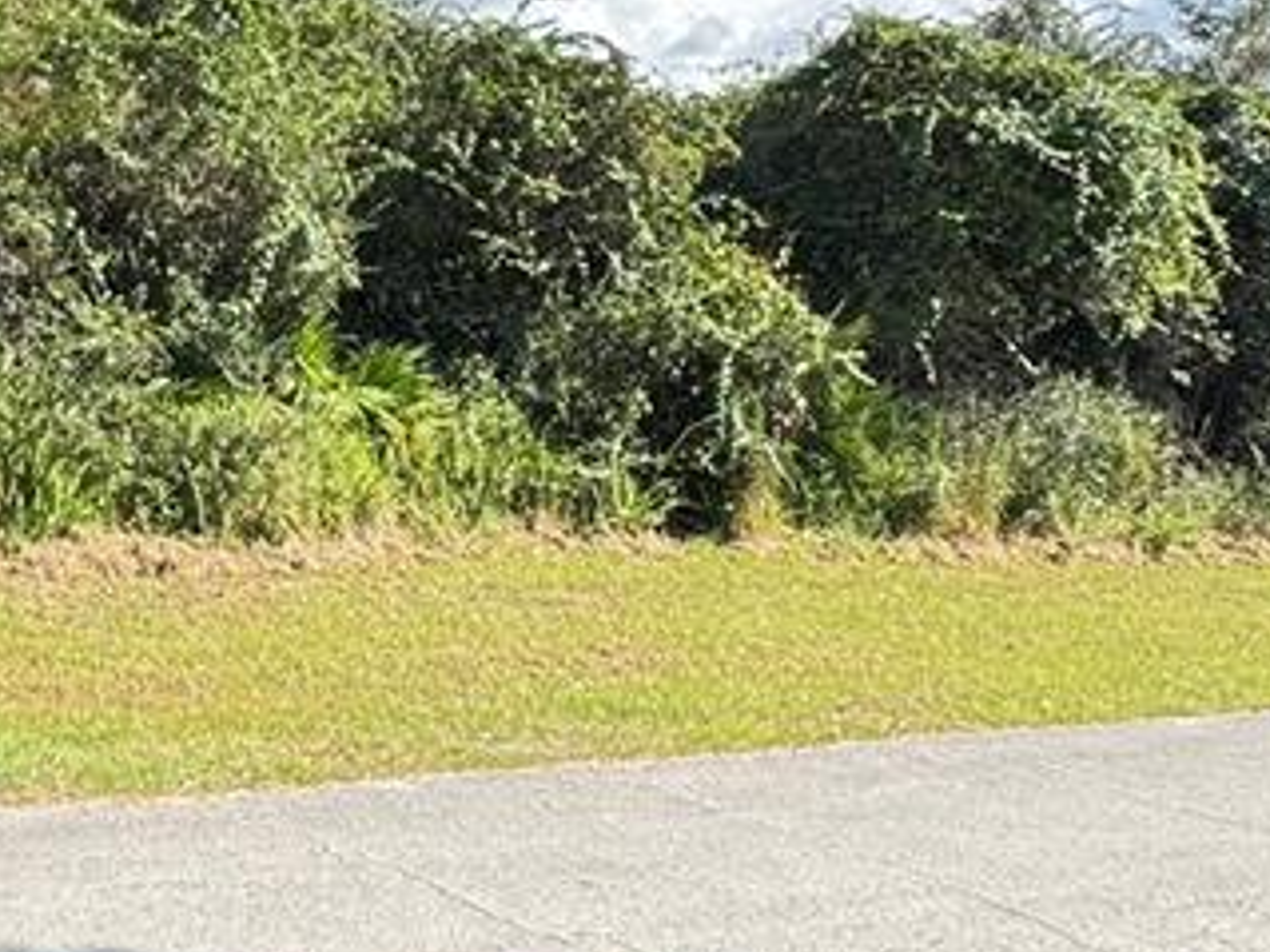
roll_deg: -2.0
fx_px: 1650
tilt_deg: -1.1
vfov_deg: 32.1
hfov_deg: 39.7
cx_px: 179
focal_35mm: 45
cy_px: 374
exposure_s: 1/311
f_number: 2.2
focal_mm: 2.22
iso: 40
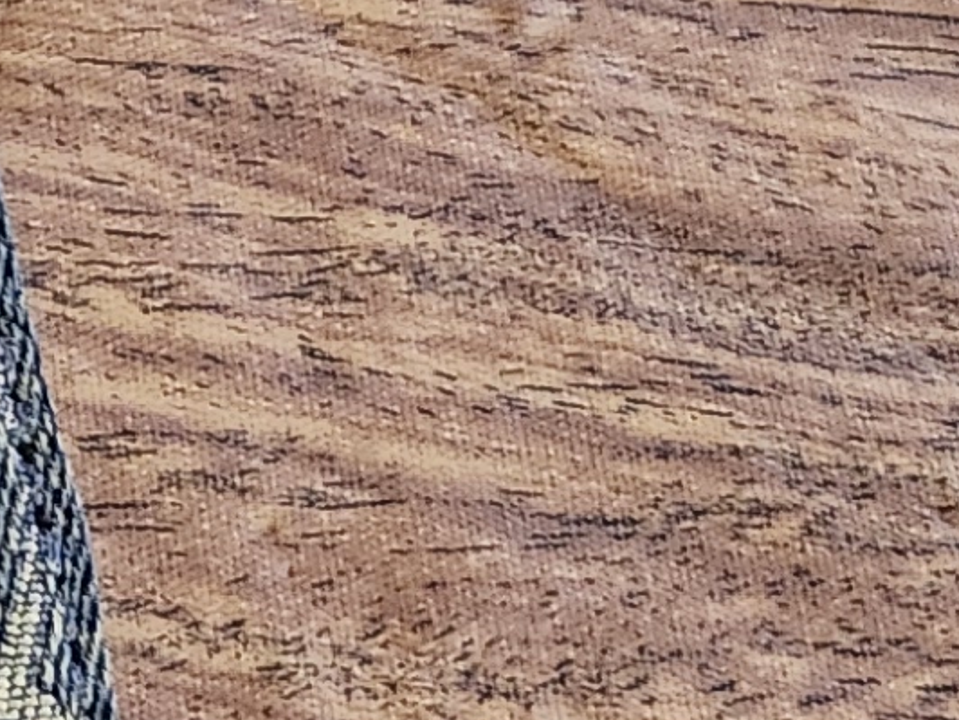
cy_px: -1397
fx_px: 4793
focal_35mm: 173
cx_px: -1211
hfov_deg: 10.2
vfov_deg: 7.6
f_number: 1.8
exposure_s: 1/120
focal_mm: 5.54
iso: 1000
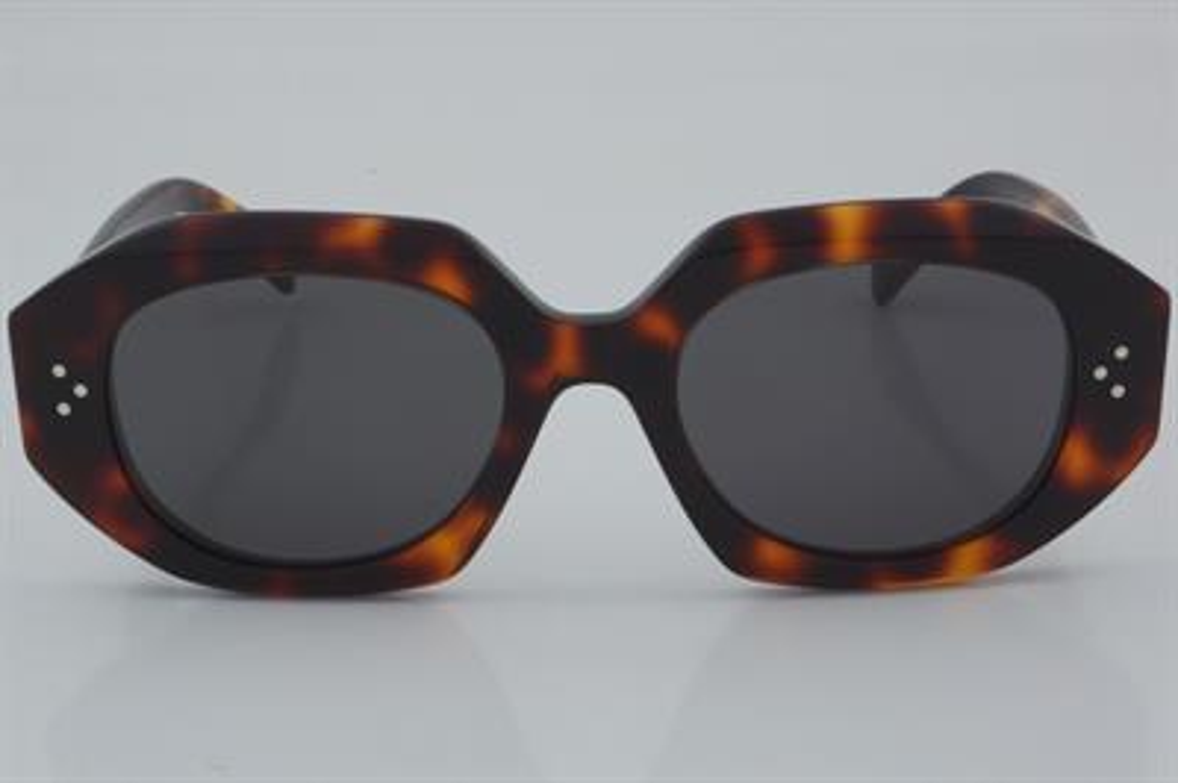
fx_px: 2697
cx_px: 589
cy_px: 392
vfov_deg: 16.5
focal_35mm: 82
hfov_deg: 24.6
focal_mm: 55
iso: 100
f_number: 32
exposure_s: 1/4
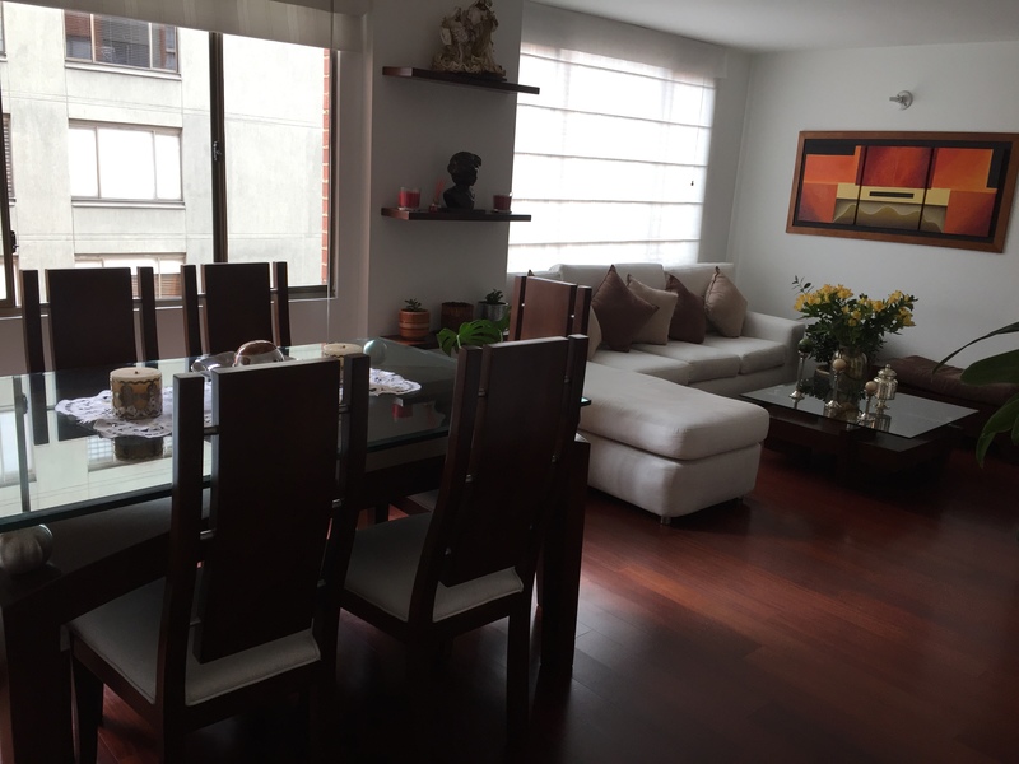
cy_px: 382
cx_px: 510
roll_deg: -3.3
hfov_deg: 61.7
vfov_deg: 48.2
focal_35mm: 29
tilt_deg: -13.5
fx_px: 854
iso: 50
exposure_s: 1/120
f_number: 2.2
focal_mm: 4.15
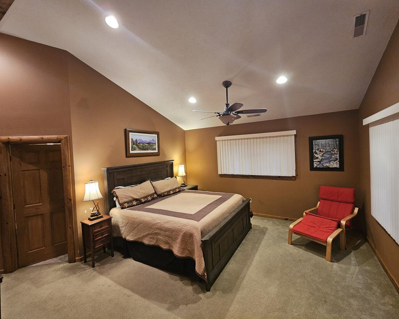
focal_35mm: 14
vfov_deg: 88.0
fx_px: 165
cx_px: 199
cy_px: 155
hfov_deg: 100.7
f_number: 2.2
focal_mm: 2.2
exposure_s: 1/30
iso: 500
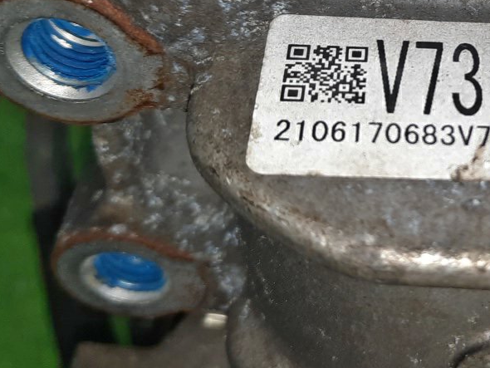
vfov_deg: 23.7
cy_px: 72
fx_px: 864
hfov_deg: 30.4
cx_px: 435
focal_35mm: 61
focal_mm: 4.6
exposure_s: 1/50
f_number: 2
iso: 72
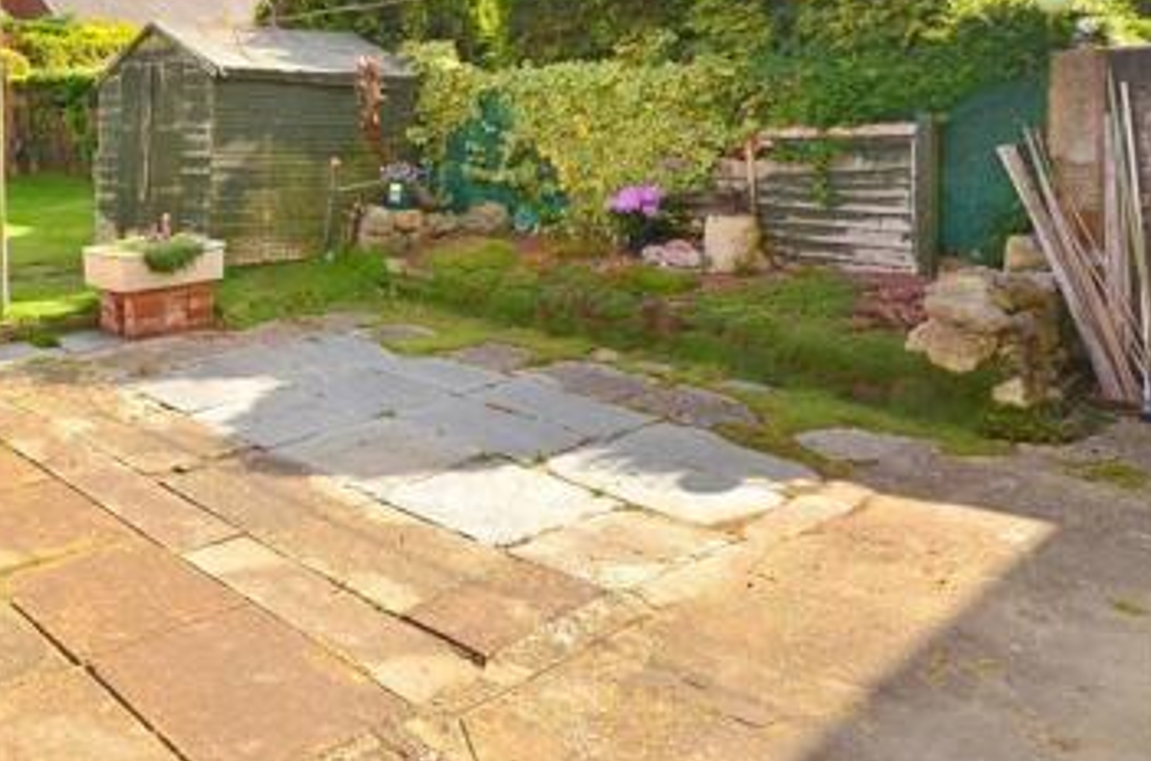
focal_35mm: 28
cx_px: 92
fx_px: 893
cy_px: 138
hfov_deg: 55.7
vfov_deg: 43.7
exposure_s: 1/160
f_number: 6.3
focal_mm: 10
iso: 200
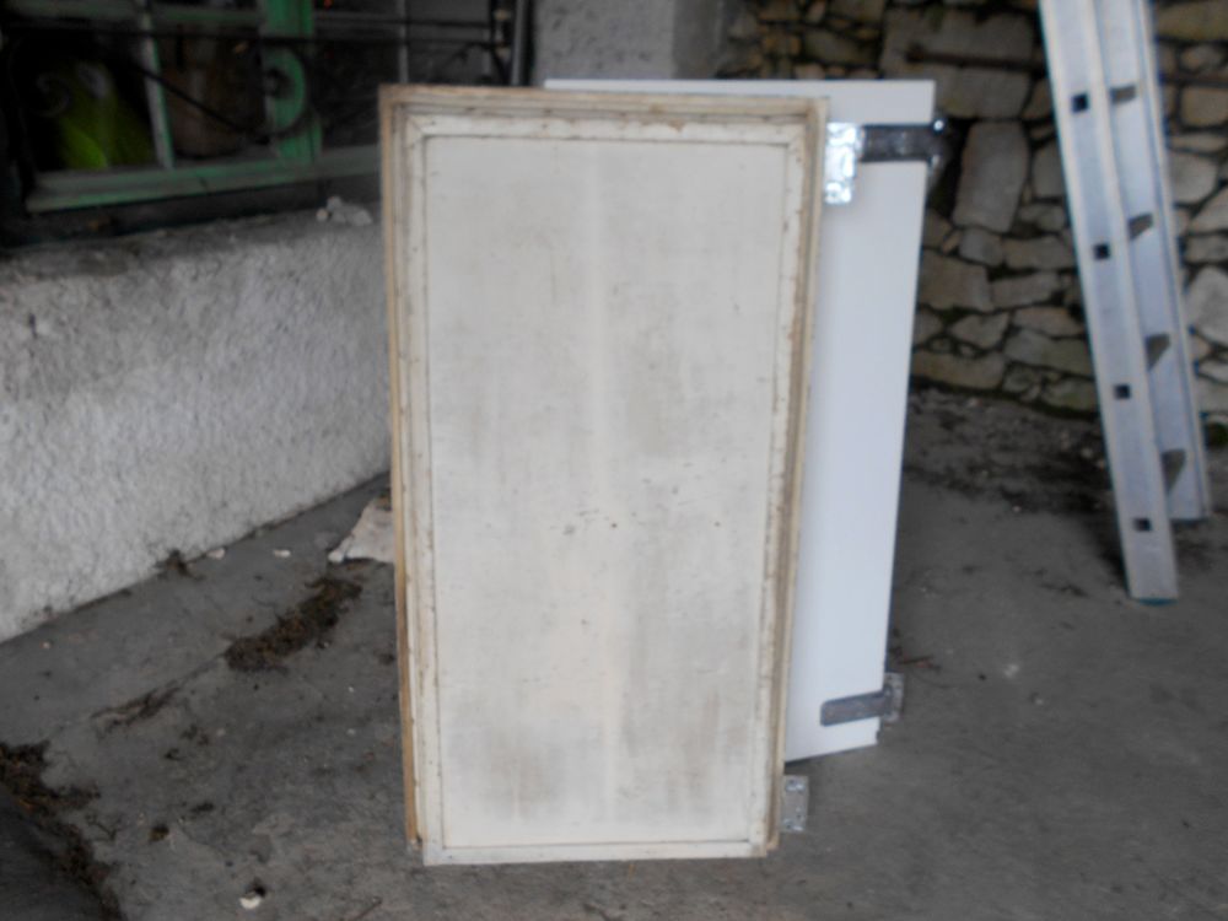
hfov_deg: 67.3
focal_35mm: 26
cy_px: 460
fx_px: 922
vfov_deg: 53.1
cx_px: 614
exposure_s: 1/50
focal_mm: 4.6
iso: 80
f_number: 3.2
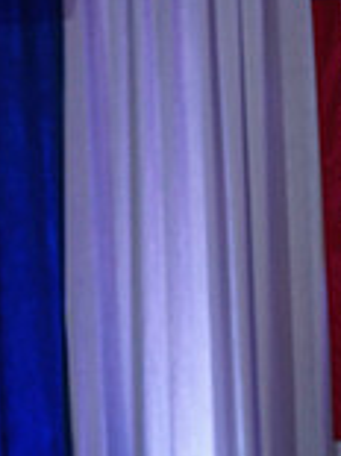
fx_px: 4985
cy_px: 697
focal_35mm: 379
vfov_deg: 5.2
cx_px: 390
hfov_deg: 3.9
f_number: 5.6
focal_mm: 105
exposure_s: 1/160
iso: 1600
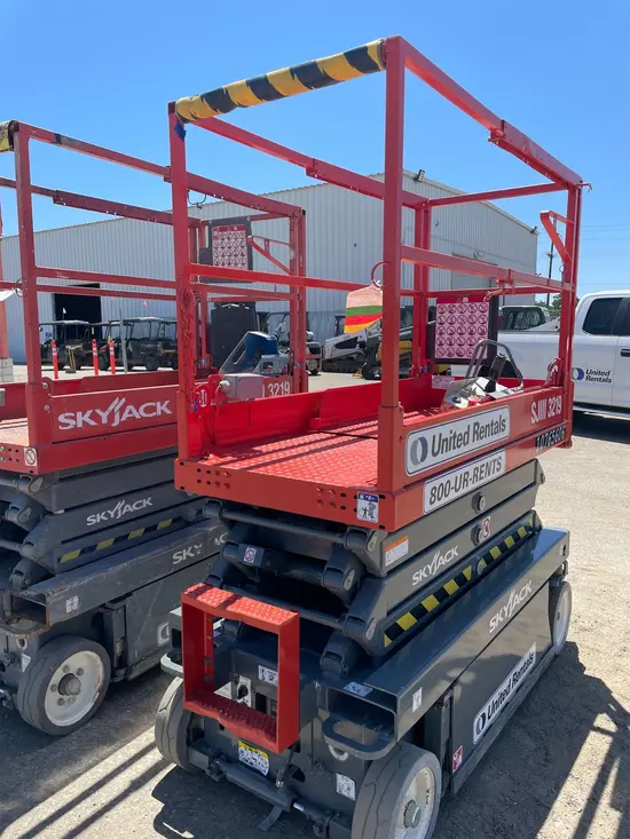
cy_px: 420
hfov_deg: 53.1
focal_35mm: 26
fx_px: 631
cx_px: 315
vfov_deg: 67.3
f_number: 1.6
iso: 50
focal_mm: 4.2
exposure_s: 1/3401
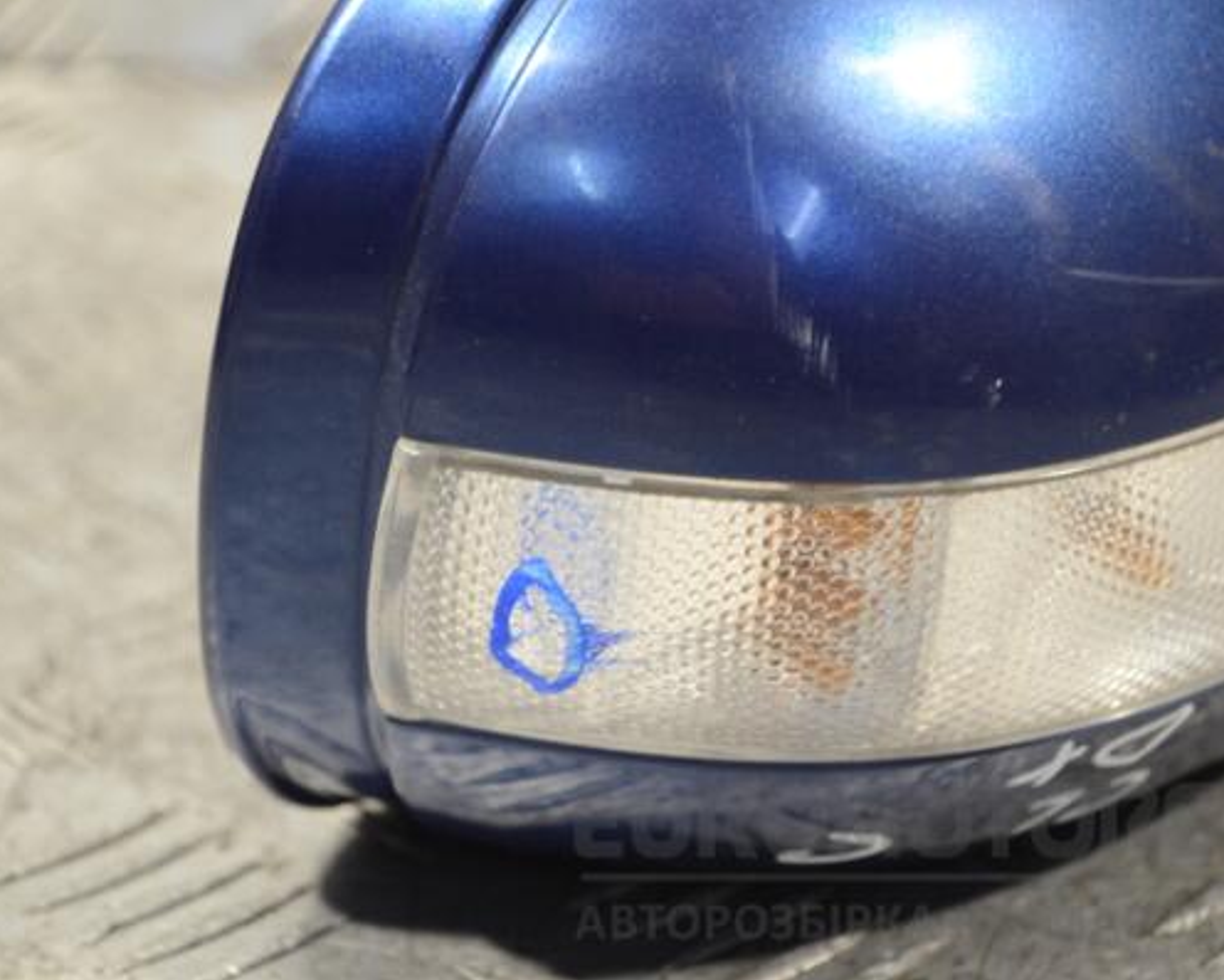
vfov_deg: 16.4
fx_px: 3390
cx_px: 528
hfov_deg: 20.5
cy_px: 491
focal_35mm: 94
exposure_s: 1/30
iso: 500
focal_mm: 55
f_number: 5.6
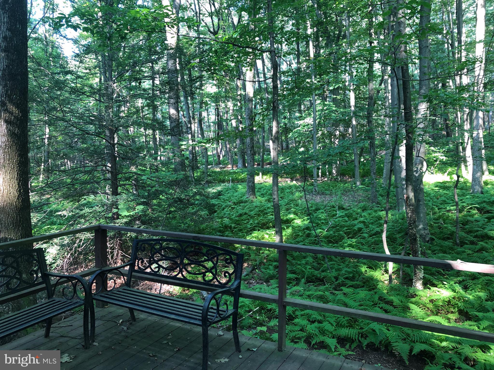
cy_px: 185
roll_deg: +0.3
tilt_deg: -3.9
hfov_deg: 63.4
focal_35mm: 28
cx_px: 247
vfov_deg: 49.7
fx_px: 400
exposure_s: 1/24
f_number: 1.8
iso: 40
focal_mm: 3.99
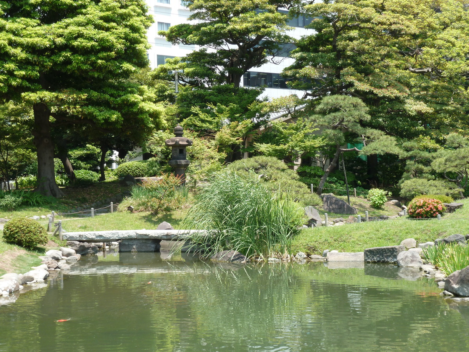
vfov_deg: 23.3
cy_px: 176
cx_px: 234
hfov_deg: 30.7
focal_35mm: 63
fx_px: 854
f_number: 4
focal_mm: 10.3
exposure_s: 1/200
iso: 80
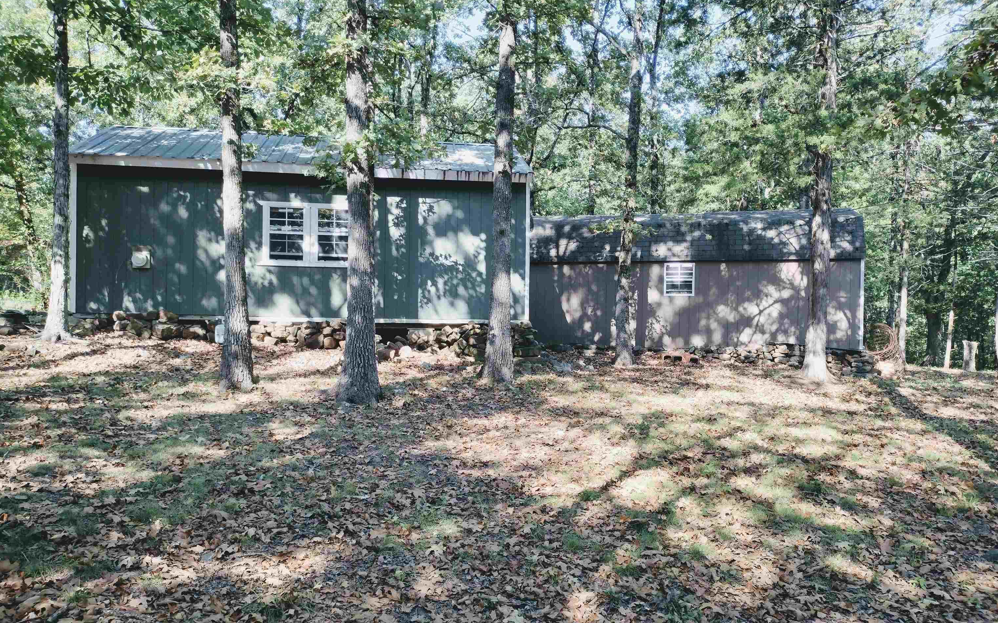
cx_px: 505
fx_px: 789
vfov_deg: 43.1
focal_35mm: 29
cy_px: 345
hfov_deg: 64.6
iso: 100
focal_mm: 4.71
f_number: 1.7
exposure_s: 1/370
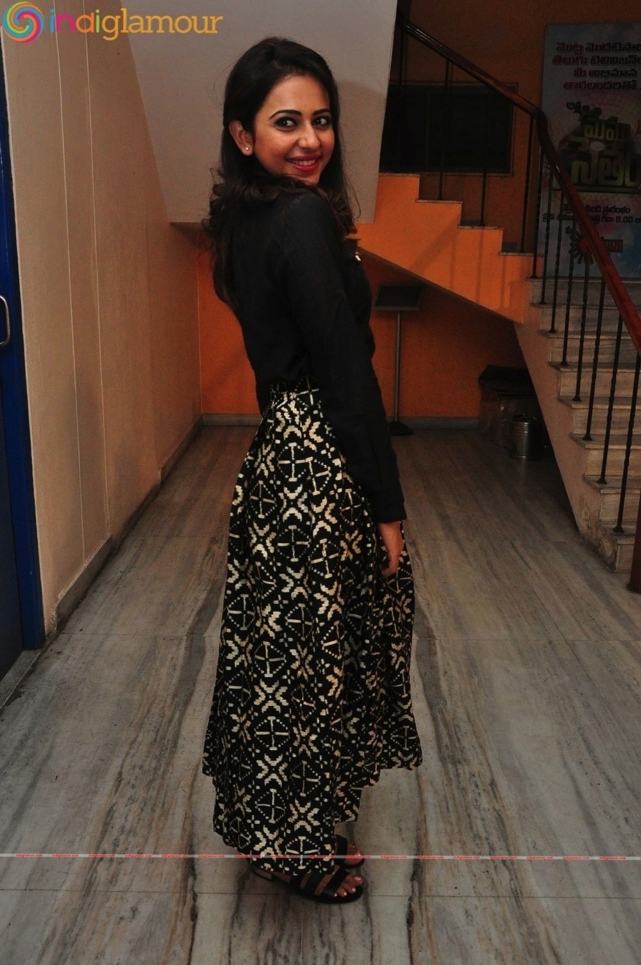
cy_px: 482
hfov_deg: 41.6
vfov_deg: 59.5
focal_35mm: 32
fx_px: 843
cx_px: 320
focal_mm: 21
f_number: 9
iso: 1600
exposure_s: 1/125
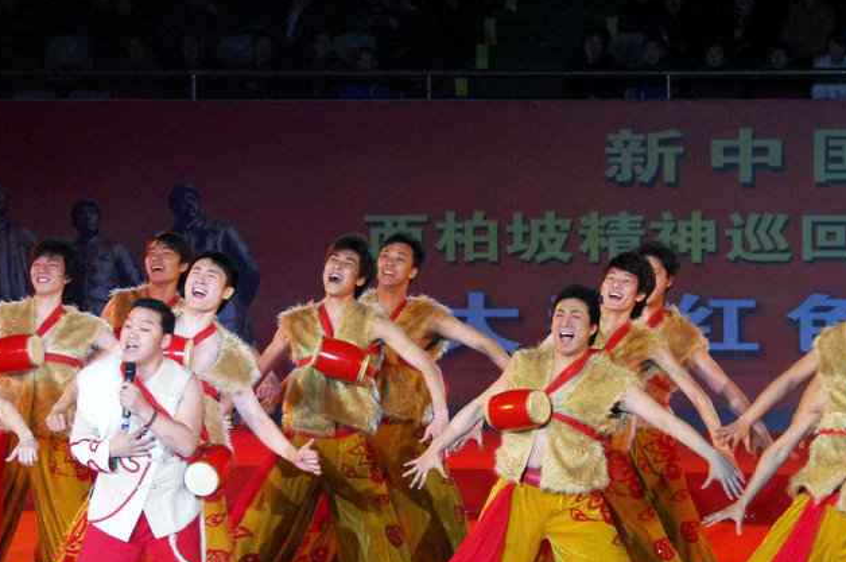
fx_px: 5304
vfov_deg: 6.1
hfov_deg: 9.1
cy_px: 376
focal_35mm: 226
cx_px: 395
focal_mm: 95
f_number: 4.5
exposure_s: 1/1000
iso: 3200
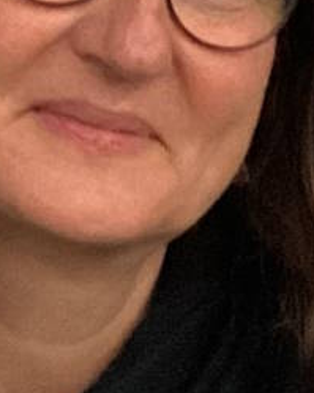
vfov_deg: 23.2
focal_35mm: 81
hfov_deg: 18.9
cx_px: 112
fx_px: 942
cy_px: 75
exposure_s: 1/50
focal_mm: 3.3
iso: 320
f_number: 2.4
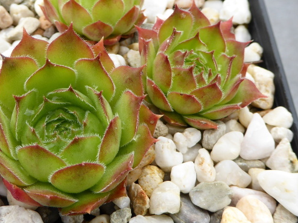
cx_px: 110
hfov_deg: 40.1
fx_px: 404
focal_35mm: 47
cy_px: 95
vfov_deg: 30.8
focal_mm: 5
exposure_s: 1/400
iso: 80
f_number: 3.5
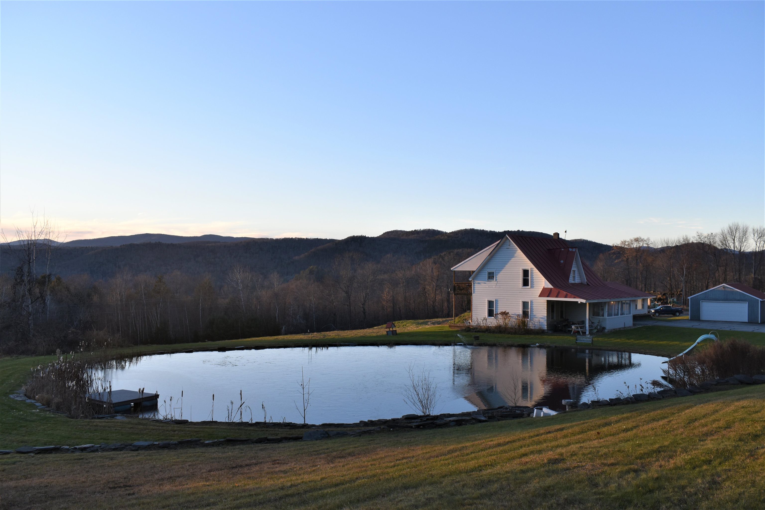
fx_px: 701
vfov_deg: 40.0
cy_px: 255
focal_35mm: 33
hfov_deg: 57.2
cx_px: 382
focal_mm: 22
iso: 250
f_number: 8
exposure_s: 1/250
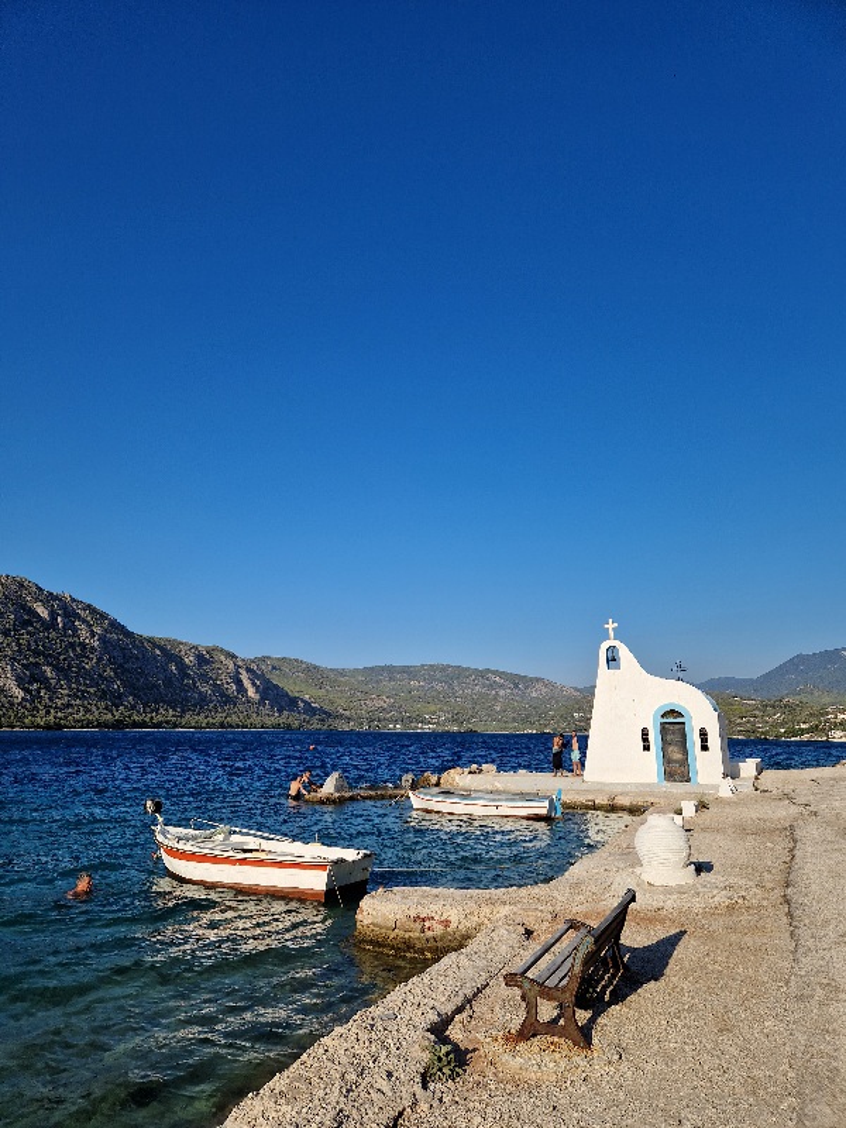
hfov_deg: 58.9
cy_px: 564
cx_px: 423
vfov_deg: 73.9
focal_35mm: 23
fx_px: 749
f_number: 1.8
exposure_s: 1/2500
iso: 50
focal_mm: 5.4
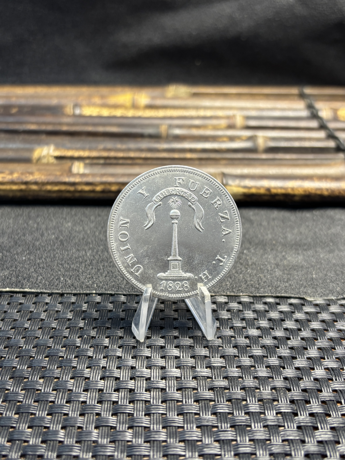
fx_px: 345
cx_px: 172
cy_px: 230
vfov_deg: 67.3
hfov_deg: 53.1
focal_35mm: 26
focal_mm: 5.96
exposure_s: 1/50
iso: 125
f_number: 1.6
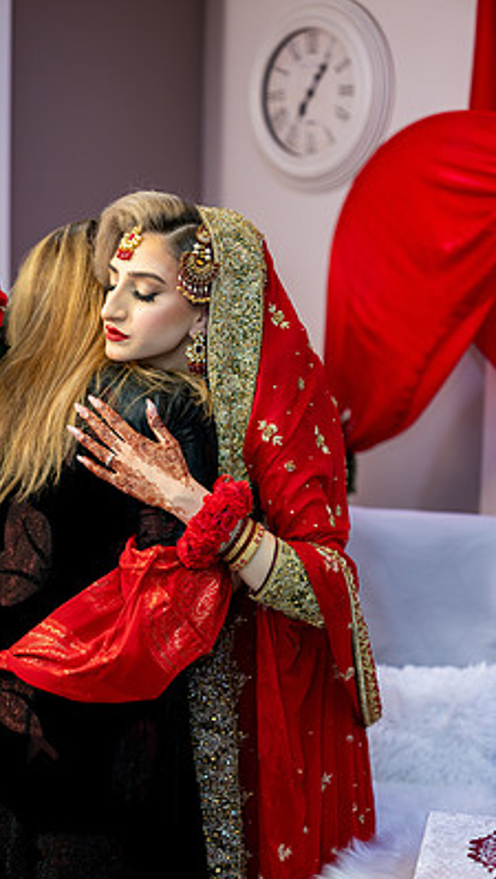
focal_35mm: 59
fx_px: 1377
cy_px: 491
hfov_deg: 20.4
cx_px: 192
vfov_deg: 35.4
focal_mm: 50
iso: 1000
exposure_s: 1/200
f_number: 2
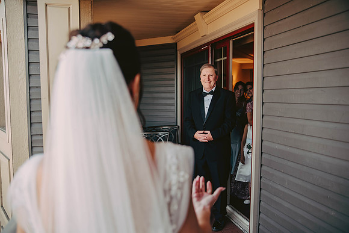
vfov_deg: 42.3
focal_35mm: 31
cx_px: 174
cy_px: 116
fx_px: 301
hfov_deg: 60.3
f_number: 2.8
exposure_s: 1/640
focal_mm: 31
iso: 800
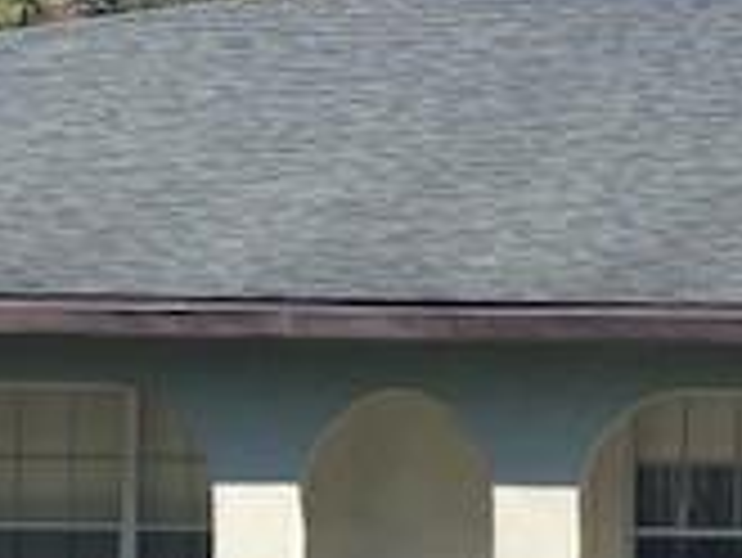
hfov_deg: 8.5
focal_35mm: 221
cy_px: 410
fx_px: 4741
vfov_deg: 6.7
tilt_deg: +0.6
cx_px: 1430
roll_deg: -0.3
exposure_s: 1/656
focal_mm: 6.6
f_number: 2.8
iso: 20
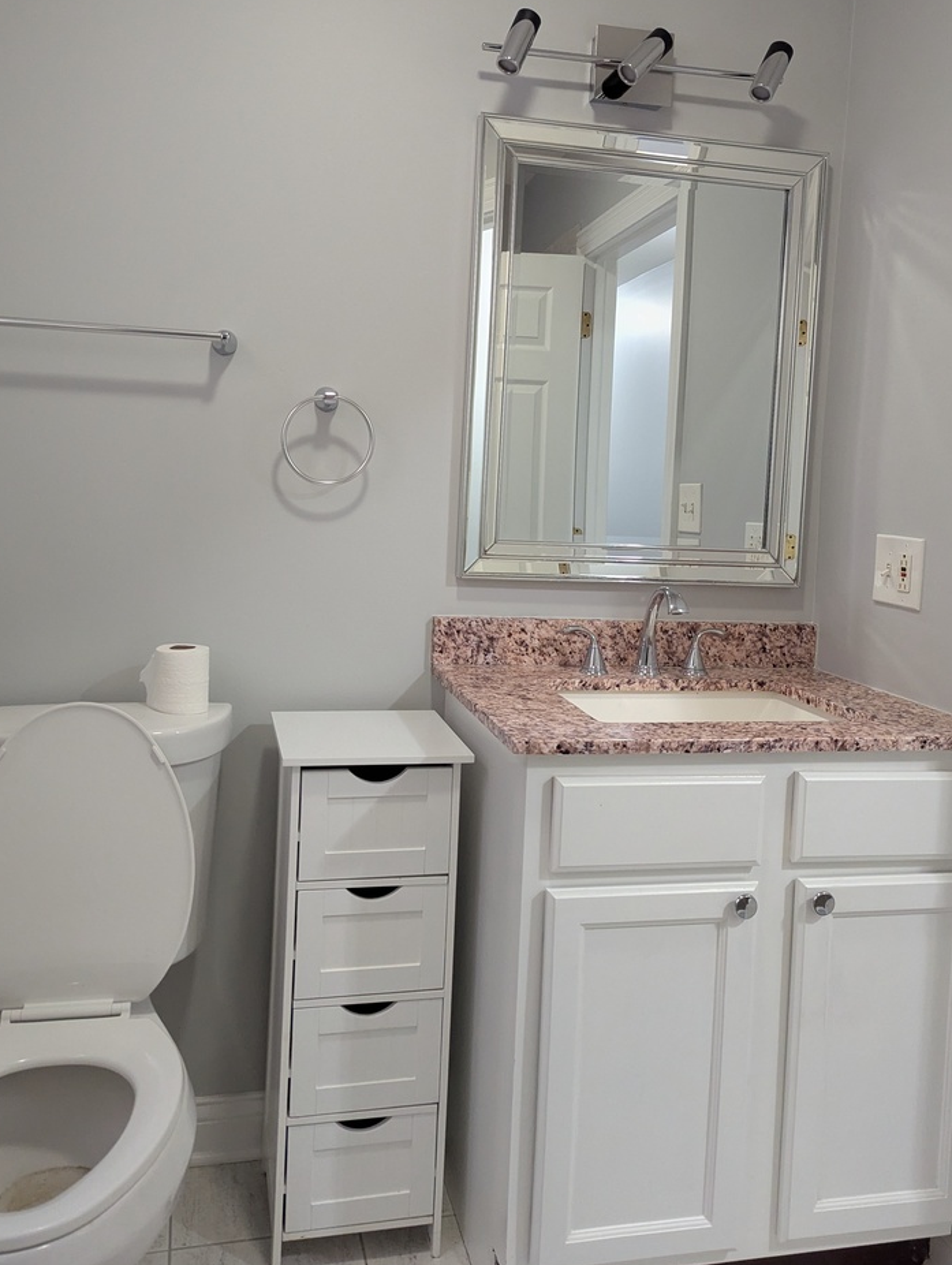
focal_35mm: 28
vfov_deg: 63.1
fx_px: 1024
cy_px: 542
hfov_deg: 49.8
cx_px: 428
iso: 883
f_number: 1.85
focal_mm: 6.81
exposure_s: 1/120
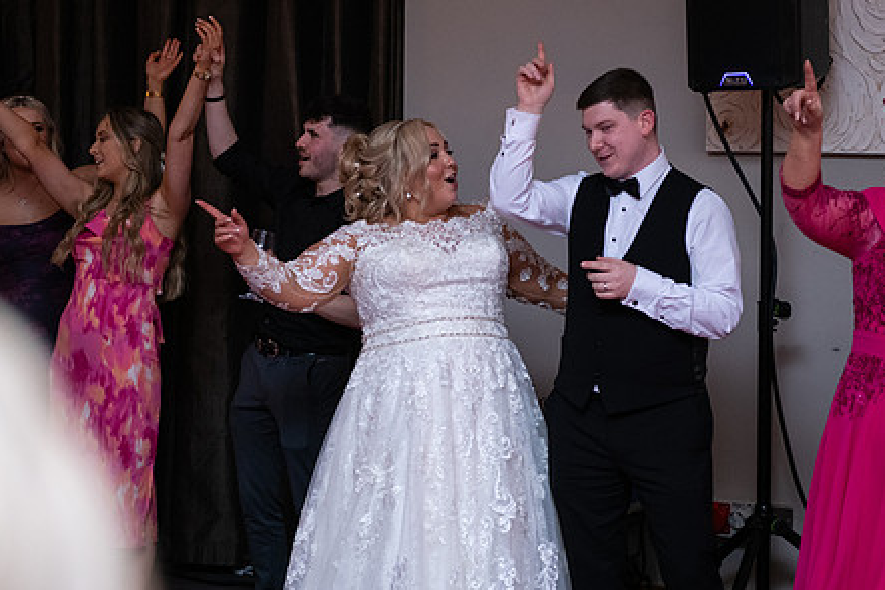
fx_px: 2261
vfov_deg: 14.9
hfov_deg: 22.1
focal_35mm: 92
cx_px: 500
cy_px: 292
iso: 1250
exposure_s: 1/160
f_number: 3.5
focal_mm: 70
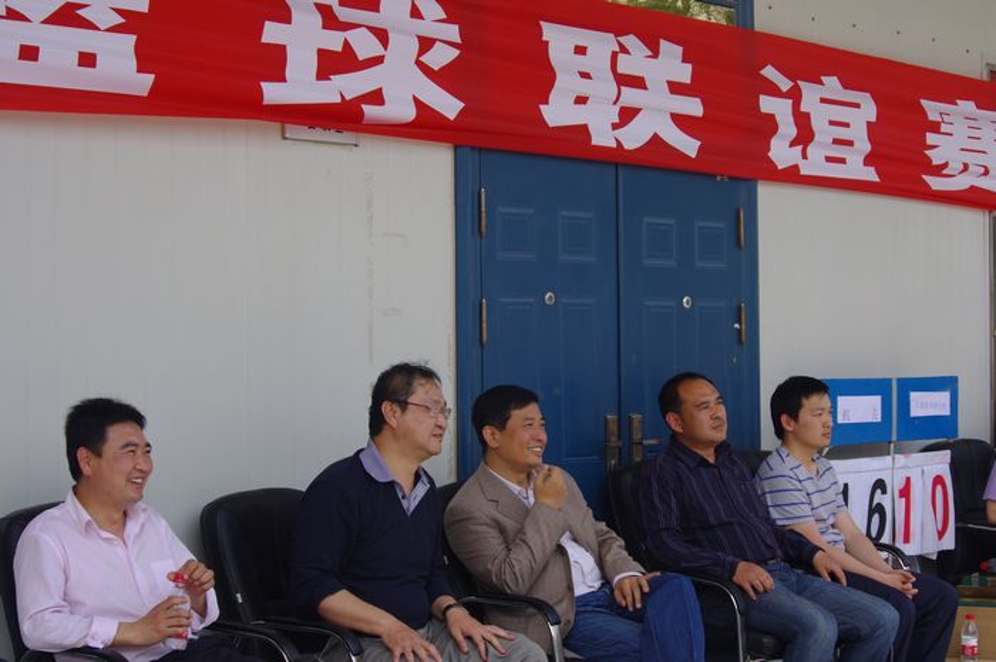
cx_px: 498
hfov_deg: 27.0
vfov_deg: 18.1
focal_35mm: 75
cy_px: 331
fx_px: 2073
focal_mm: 50
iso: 200
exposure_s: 1/200
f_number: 8
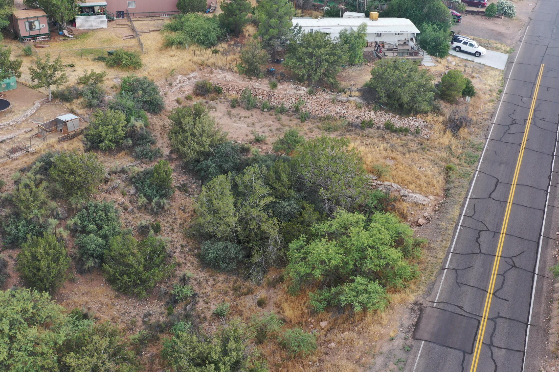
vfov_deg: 35.0
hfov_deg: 50.7
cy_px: 153
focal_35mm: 38
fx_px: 590
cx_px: 265
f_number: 5
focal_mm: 10.26
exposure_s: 1/50
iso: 100
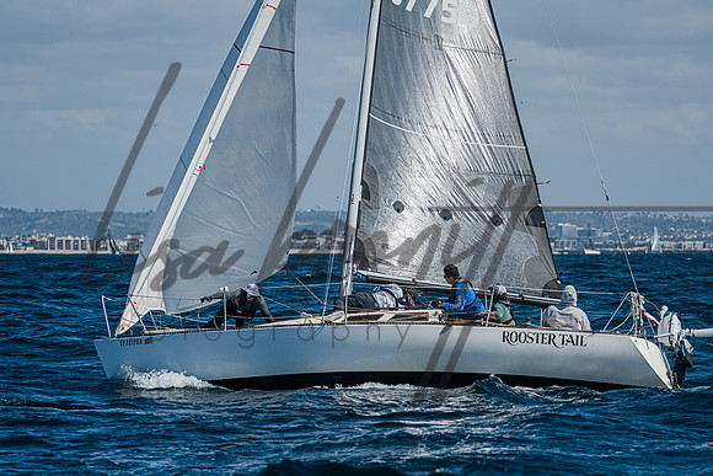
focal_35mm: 198
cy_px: 320
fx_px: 3913
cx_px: 366
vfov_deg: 7.0
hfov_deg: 10.4
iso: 400
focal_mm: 145
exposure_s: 1/8000
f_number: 4.8
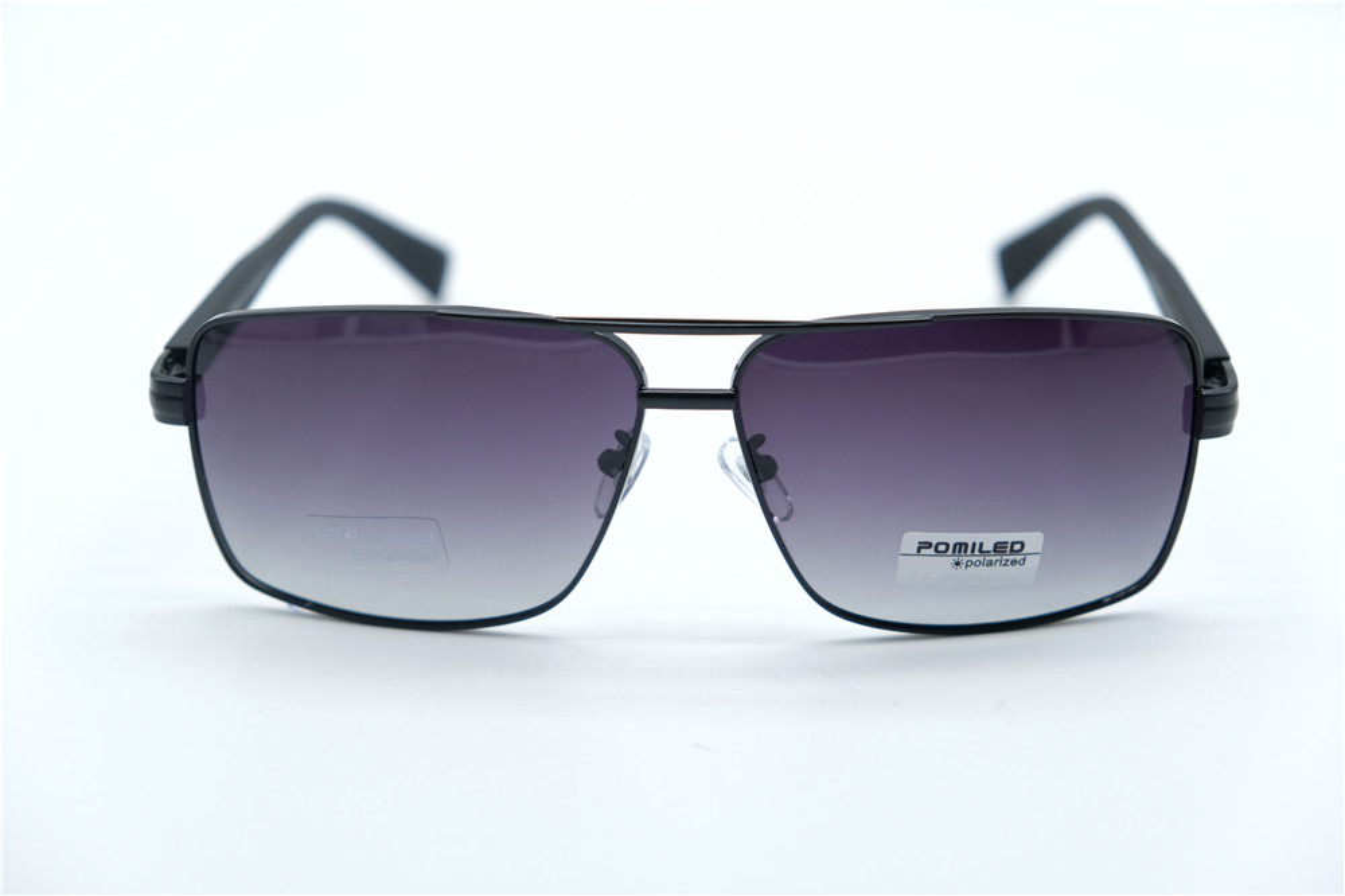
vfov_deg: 18.7
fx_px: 2726
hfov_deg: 27.7
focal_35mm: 73
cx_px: 672
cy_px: 448
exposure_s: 1/1000
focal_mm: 48.4
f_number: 4
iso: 640
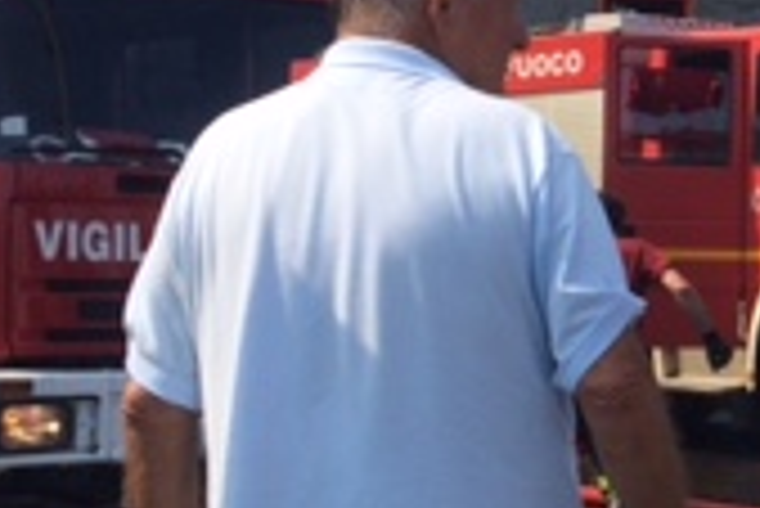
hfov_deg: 16.6
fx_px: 2409
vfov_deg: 12.0
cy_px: 229
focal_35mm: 114
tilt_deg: +2.0
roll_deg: +1.6
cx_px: 1061
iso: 32
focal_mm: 4.15
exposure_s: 1/1080
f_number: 2.2
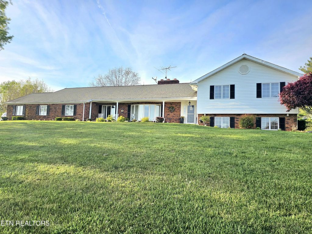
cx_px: 156
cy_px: 117
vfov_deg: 58.9
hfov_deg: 73.9
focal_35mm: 23
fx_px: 207
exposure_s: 1/625
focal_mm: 6.3
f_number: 1.7
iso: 10
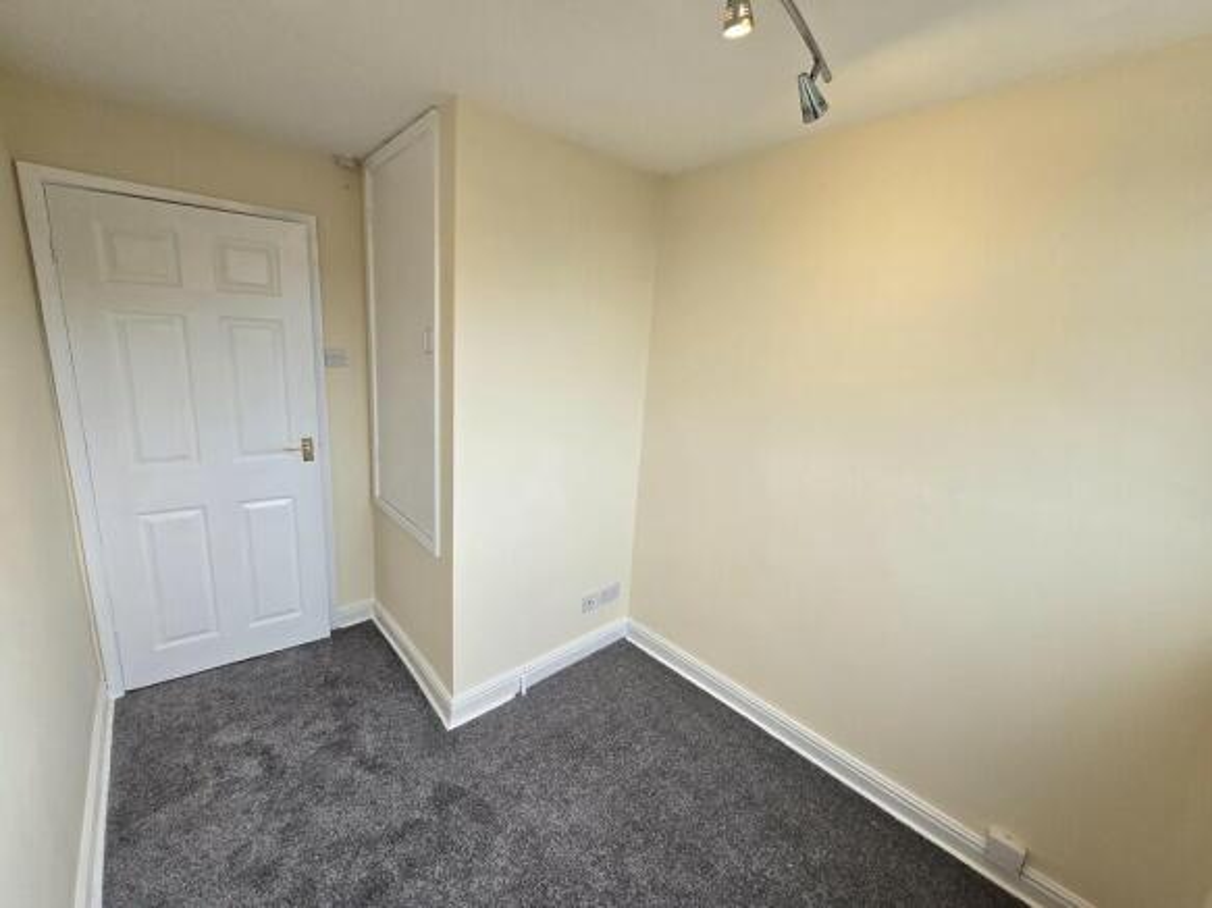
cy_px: 454
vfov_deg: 89.9
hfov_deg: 106.2
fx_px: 455
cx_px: 606
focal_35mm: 13
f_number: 2.2
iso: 80
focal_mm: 2.2
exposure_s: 1/100
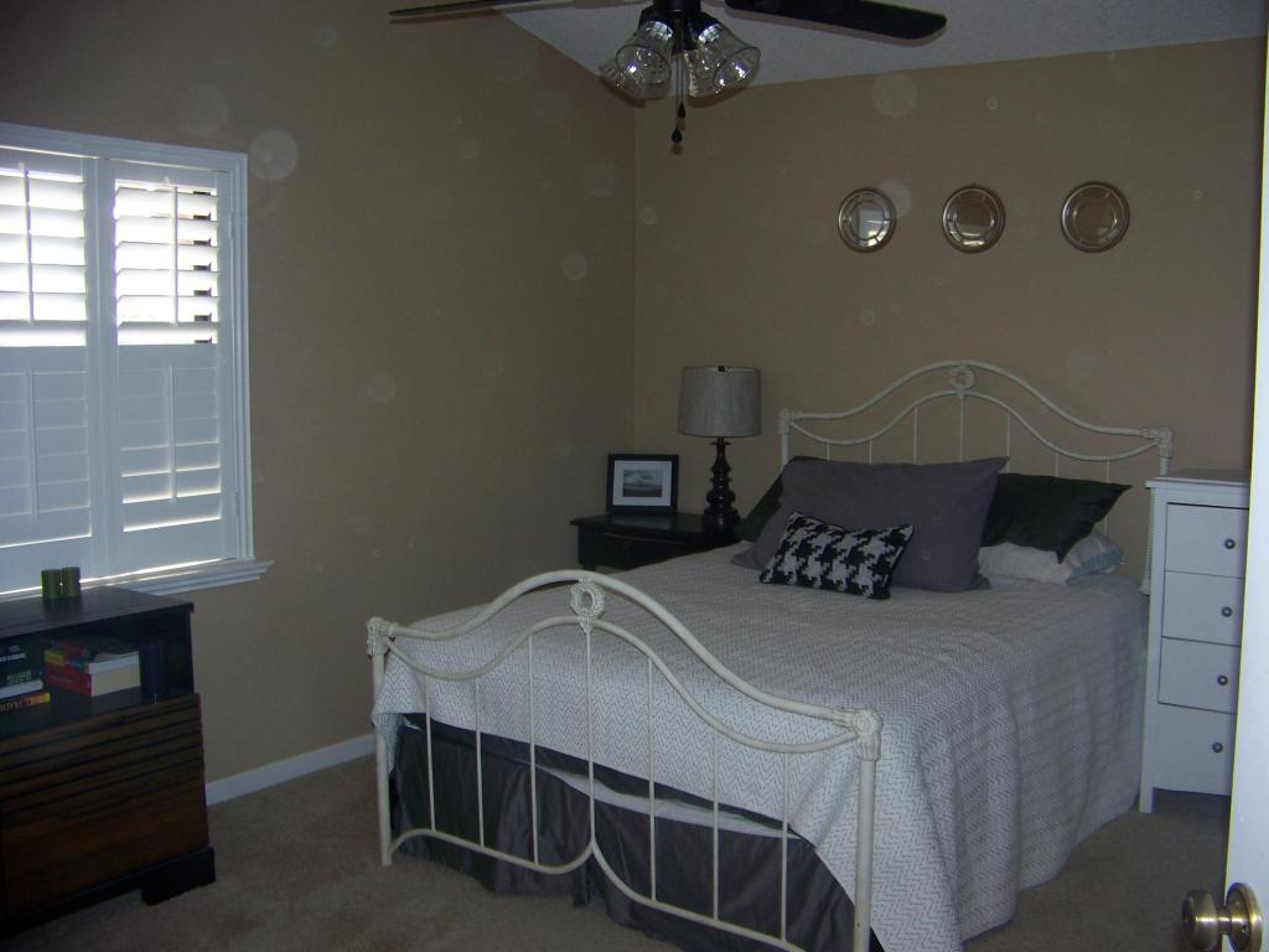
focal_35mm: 36
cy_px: 476
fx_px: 1320
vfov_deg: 39.7
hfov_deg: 51.4
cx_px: 634
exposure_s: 1/30
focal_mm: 5.85
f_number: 2.8
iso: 64
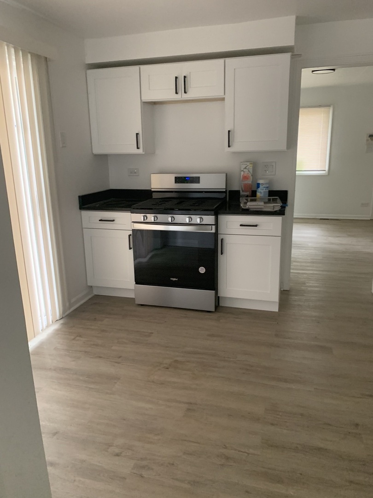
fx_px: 374
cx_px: 186
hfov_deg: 53.1
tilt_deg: -14.4
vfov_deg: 67.3
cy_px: 249
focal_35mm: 26
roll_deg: +2.1
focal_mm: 4.25
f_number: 1.8
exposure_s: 1/53
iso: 400
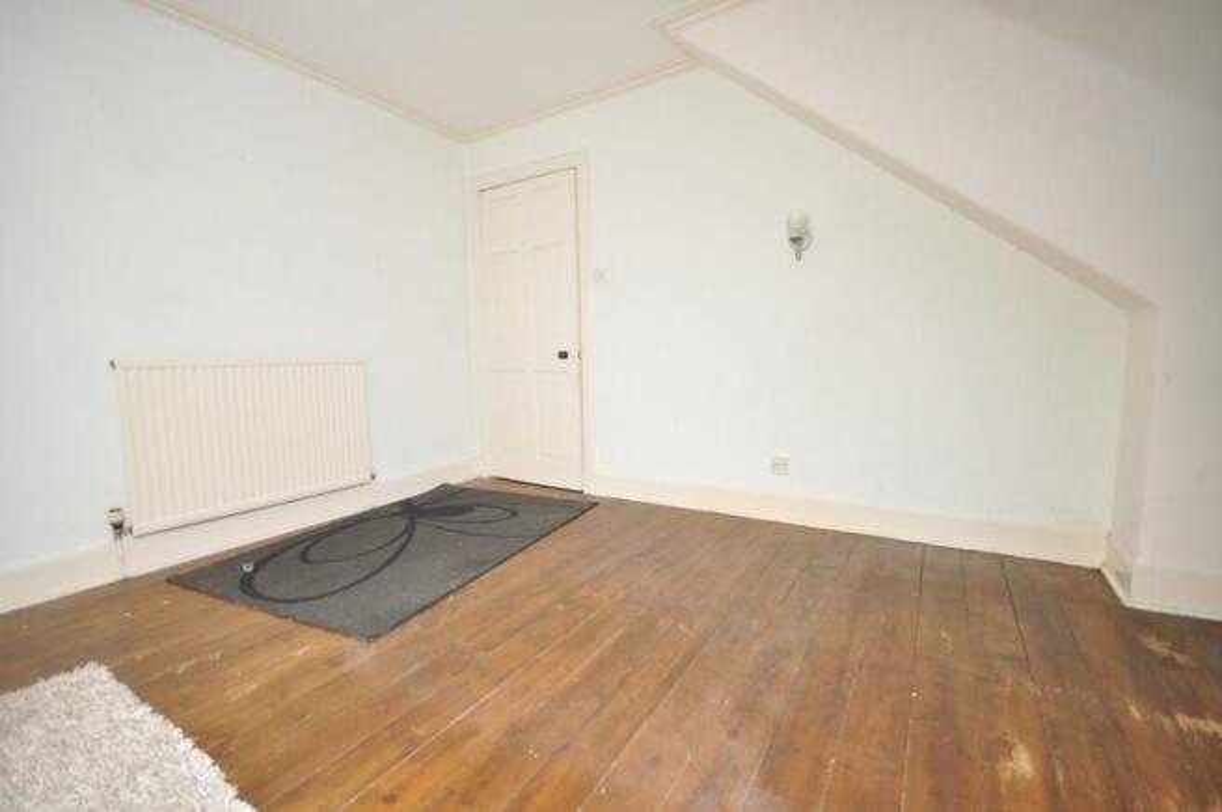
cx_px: 611
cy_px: 406
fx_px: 509
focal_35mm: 15
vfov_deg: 77.2
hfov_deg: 100.4
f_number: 4
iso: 200
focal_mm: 10
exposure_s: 1/60
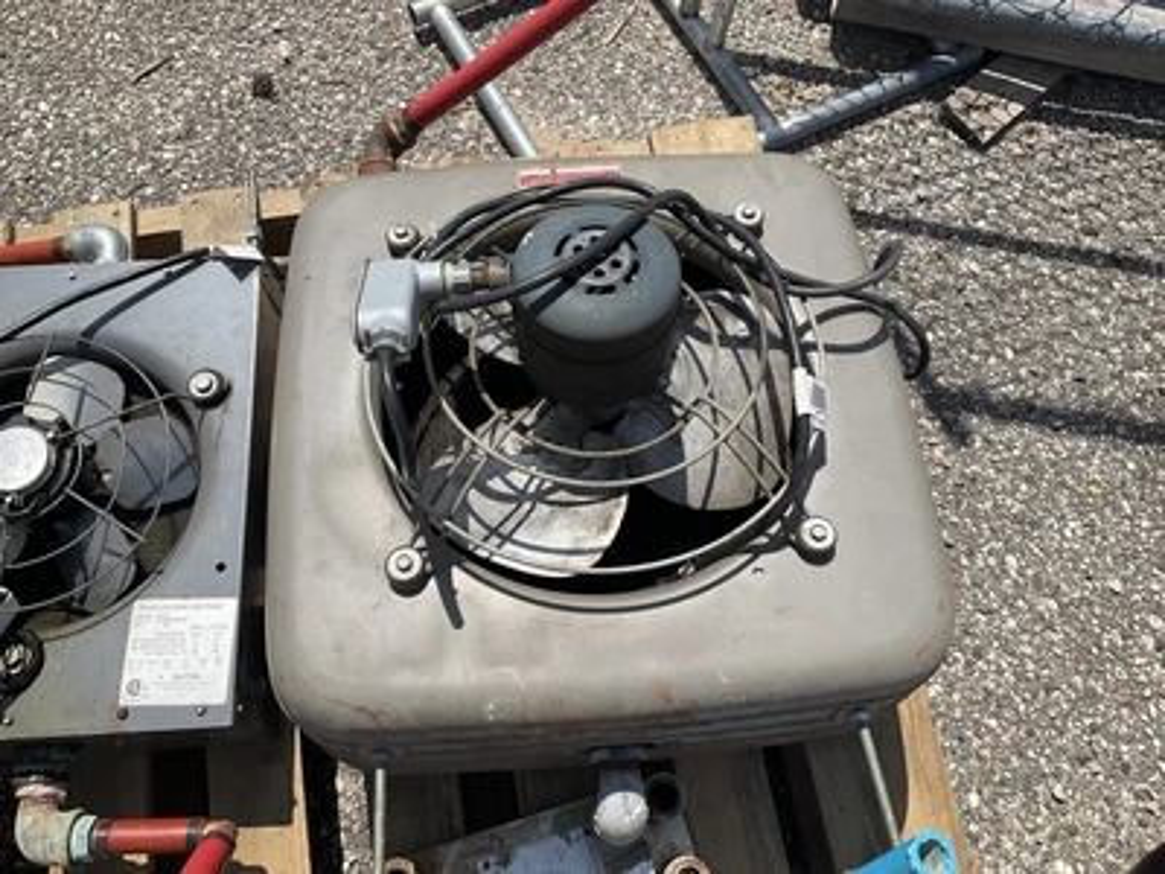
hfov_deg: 61.7
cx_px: 582
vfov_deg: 48.2
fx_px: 976
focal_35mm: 29
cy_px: 437
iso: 25
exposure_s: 1/2667
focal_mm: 3
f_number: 1.8
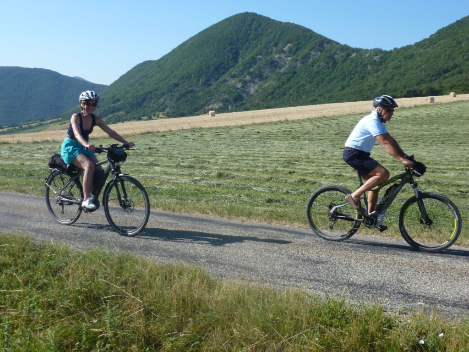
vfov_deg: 35.1
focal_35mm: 41
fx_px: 555
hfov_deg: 45.8
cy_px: 176
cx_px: 234
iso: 100
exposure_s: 1/500
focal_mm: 7.4
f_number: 3.9
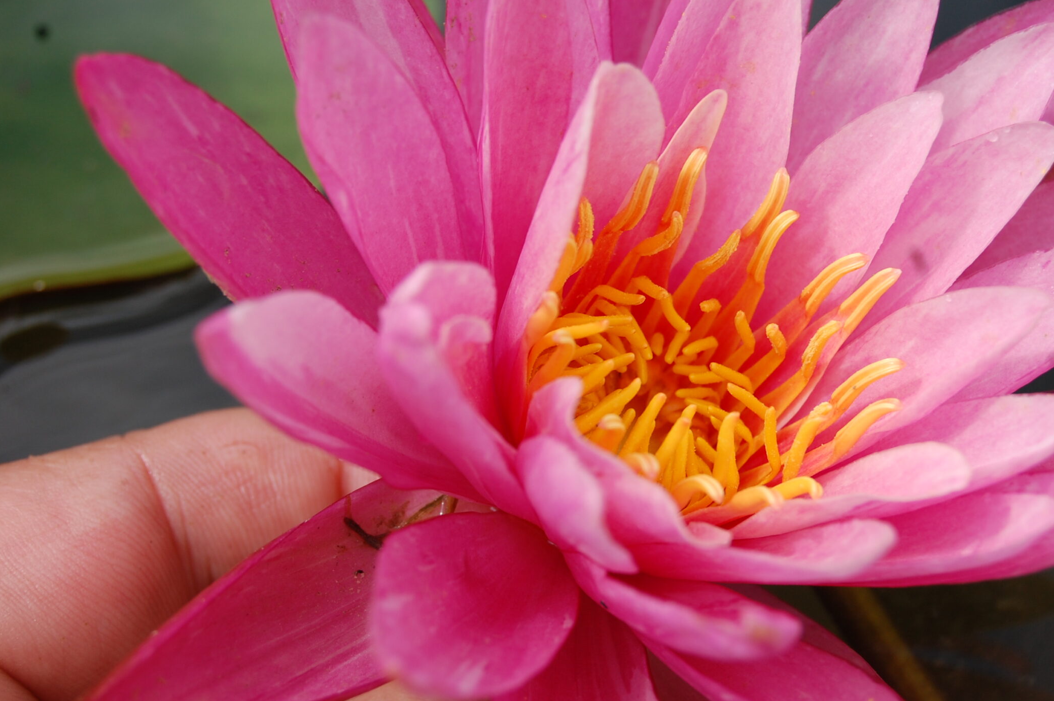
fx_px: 2973
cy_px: 333
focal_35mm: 102
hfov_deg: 20.1
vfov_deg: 13.4
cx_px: 648
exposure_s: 1/250
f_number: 8
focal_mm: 55
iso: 200
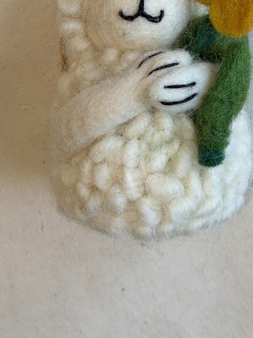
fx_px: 799
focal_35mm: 82
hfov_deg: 18.0
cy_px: 58
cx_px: 150
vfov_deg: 23.4
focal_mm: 6.76
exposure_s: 1/60
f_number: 1.78
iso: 50
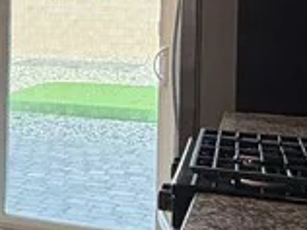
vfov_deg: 16.0
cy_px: 18
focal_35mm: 91
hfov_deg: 18.3
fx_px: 806
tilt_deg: -1.1
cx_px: -196
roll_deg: -0.5
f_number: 2.2
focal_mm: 2.22
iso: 100
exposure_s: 1/120
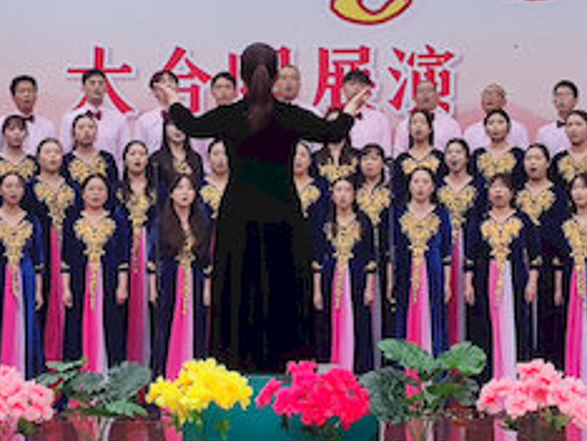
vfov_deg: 12.1
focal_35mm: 123
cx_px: 243
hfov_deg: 16.0
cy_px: 183
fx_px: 2088
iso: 64
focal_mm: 6.78
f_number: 1.85
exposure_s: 1/100
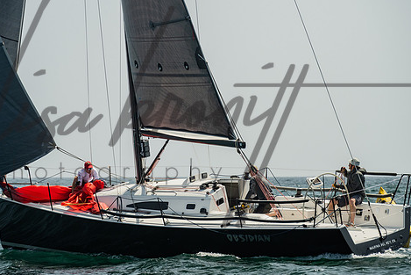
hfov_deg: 8.1
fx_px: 2912
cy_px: 114
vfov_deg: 5.4
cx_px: 187
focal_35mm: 255
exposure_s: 1/640
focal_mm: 180
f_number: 6.3
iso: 320
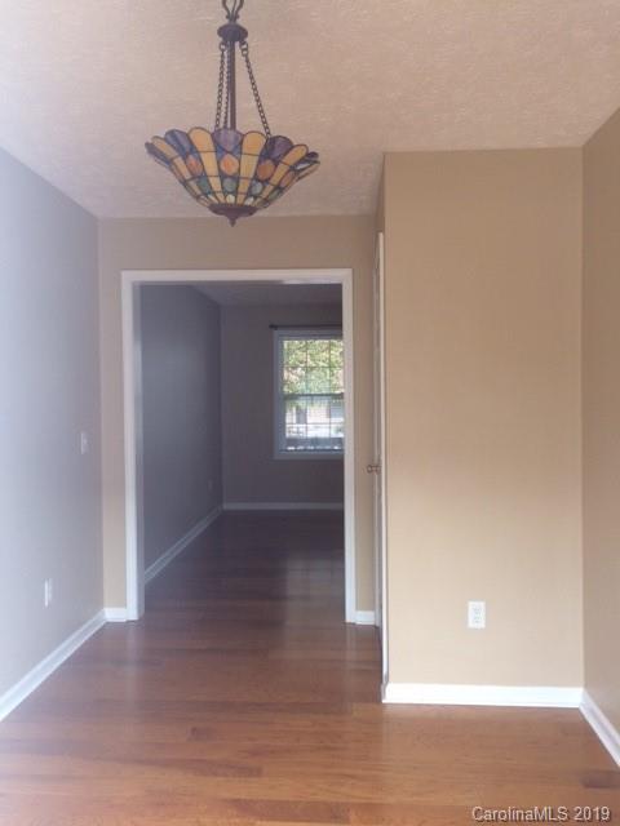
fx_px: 693
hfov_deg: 48.2
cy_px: 413
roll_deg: +1.2
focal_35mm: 29
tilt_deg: -3.1
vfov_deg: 61.7
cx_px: 310
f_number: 2.2
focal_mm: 4.15
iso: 32
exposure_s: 1/43
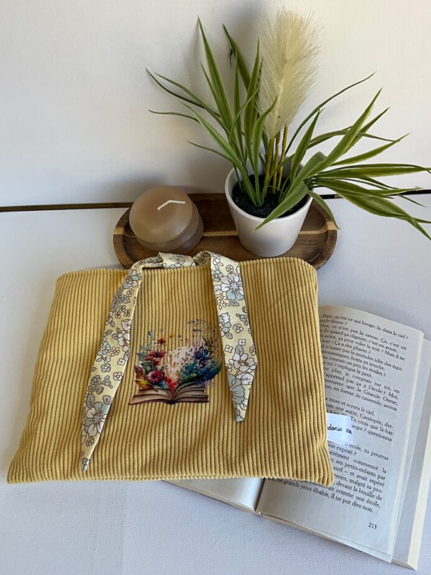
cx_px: 234
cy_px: 289
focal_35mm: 32
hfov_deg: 44.1
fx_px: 531
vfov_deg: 56.8
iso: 20
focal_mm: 3
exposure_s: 1/100
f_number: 1.8
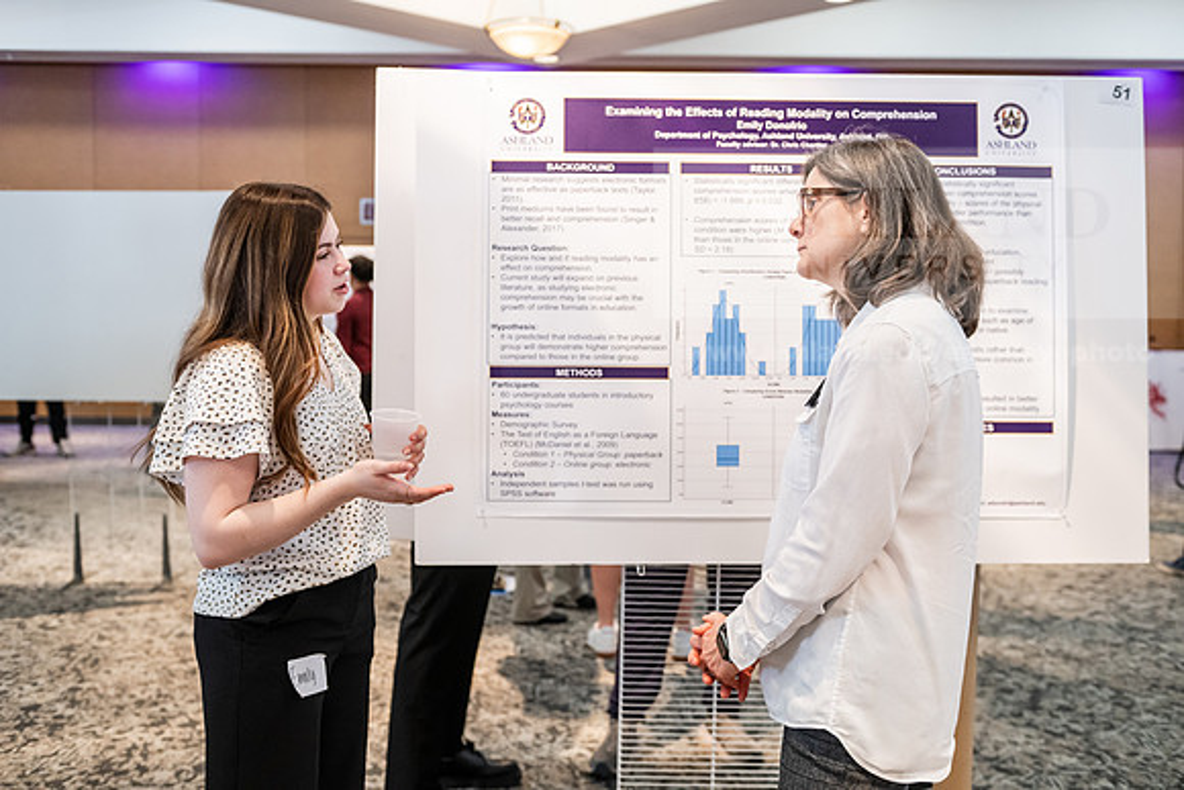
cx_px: 592
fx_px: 1250
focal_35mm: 38
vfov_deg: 35.1
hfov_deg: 50.7
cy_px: 395
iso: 2000
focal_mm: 38
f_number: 3.2
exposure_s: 1/200
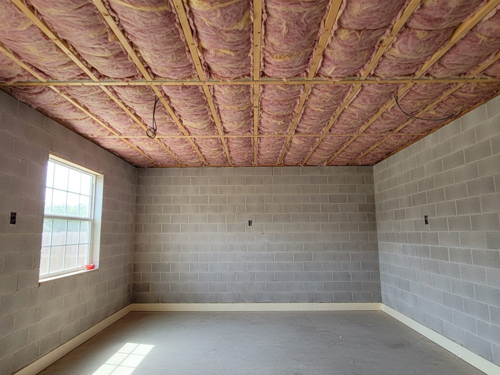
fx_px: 376
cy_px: 188
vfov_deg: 53.1
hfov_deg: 67.3
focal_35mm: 26
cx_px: 250
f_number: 1.6
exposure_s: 1/1067
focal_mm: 5.7
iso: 699
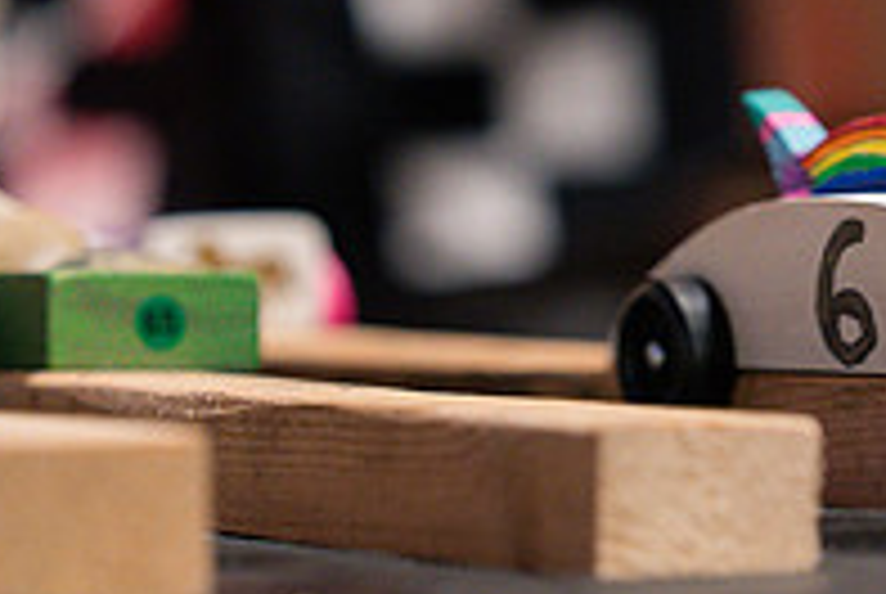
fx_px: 4930
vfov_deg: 6.9
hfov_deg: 10.2
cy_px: 232
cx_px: 769
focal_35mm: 200
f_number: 2.8
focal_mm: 68
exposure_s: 1/320
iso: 2500
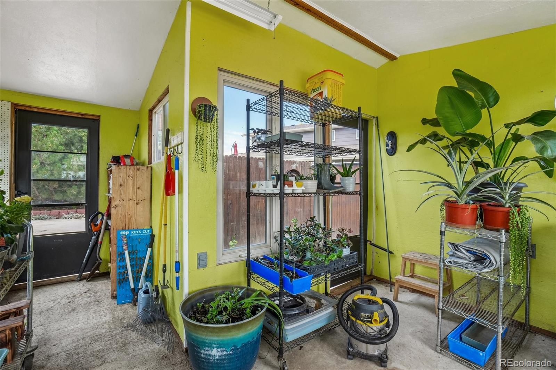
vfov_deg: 77.3
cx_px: 278
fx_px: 232
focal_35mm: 15
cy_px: 185
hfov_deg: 100.4
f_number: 8
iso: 320
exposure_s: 1/60
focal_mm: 10
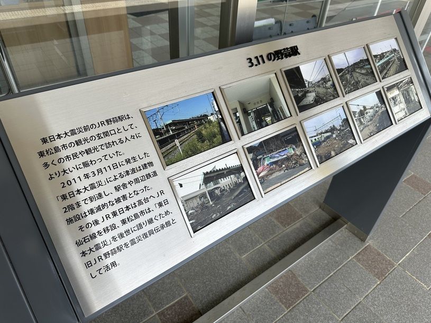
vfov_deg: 56.8
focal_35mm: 24
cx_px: 216
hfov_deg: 71.6
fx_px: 299
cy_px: 162
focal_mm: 6.86
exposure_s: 1/864
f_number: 1.78
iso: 80
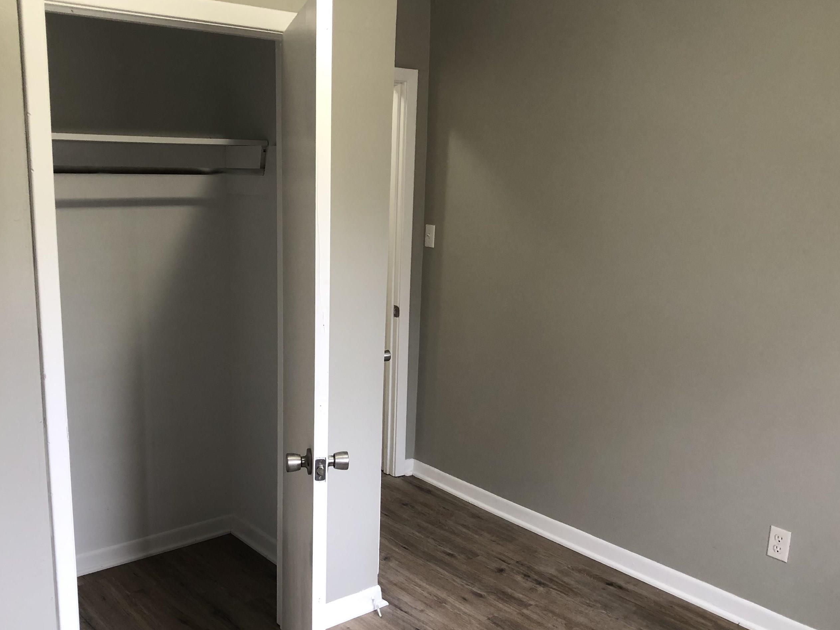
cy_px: 349
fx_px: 825
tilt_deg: -12.1
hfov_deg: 53.8
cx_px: 362
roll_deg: +0.9
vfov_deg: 41.7
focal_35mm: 34
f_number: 1.8
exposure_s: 1/15
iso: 40
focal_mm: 3.99
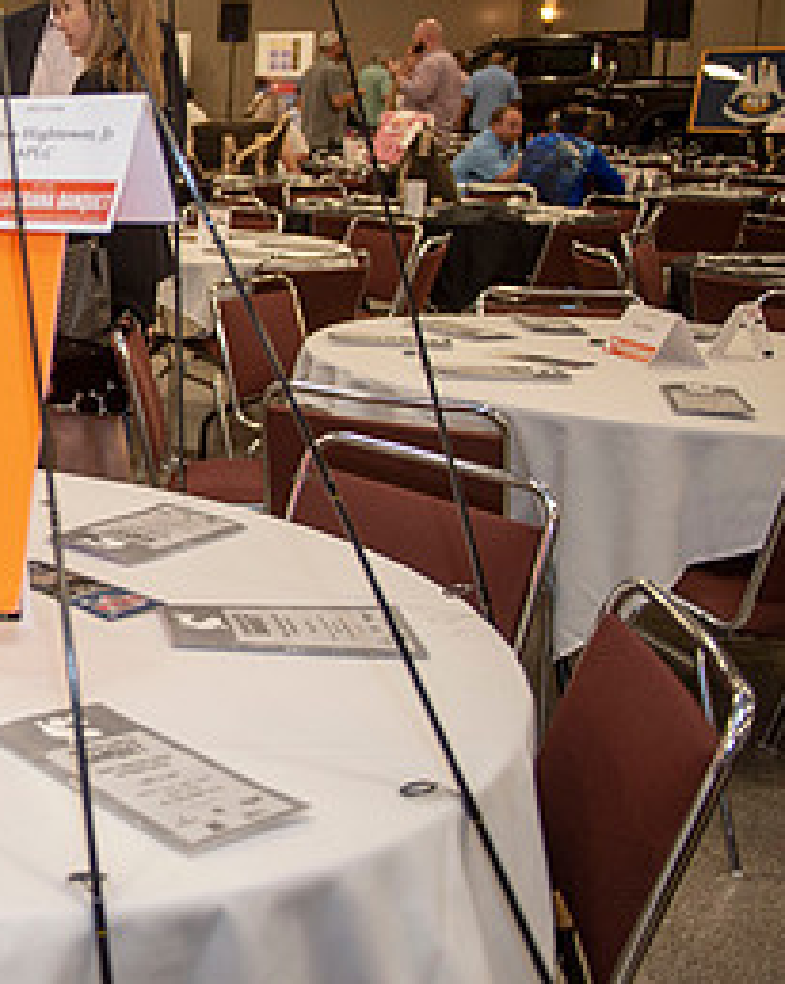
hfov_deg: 23.6
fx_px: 1657
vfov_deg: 32.9
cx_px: -232
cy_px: 366
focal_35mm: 57
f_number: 2.8
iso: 800
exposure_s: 1/125
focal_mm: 27
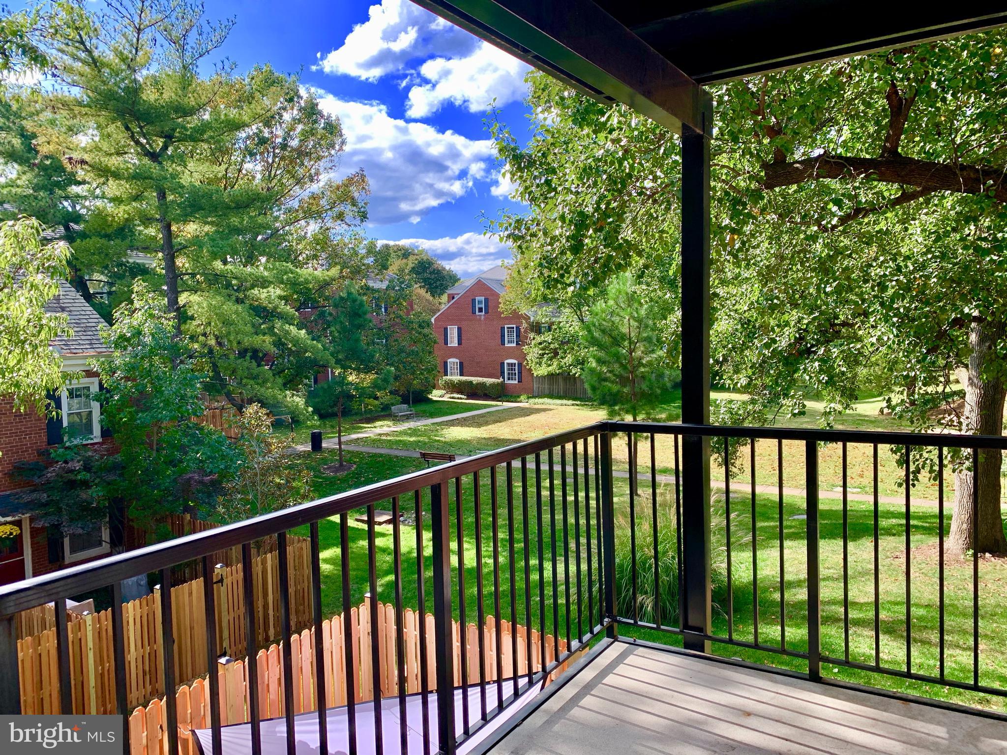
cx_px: 504
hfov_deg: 67.3
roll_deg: +1.5
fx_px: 756
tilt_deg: -4.6
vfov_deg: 53.1
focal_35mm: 26
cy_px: 378
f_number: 1.8
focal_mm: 4.25
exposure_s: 1/537
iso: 25
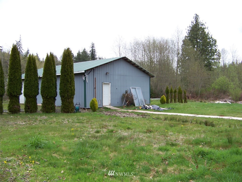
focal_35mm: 36
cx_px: 121
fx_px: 252
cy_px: 91
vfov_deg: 39.7
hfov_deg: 51.4
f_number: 2.8
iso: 64
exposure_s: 1/250
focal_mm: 5.85
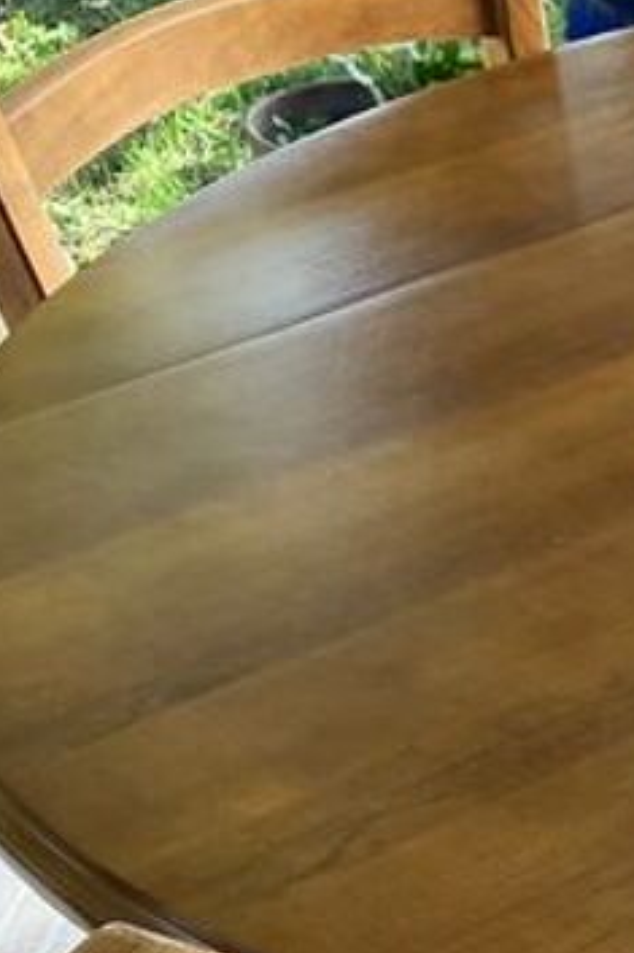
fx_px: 2908
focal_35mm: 110
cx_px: 1330
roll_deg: -1.1
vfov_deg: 17.9
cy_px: 1076
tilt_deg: -36.0
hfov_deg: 11.1
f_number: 1.8
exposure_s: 1/159
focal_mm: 3.99
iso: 40
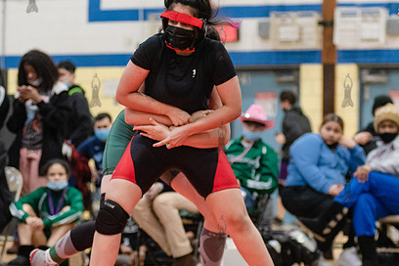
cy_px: 137
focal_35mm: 139
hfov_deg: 14.8
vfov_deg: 9.9
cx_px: 221
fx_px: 1540
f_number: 3.5
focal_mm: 92
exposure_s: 1/400
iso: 4000
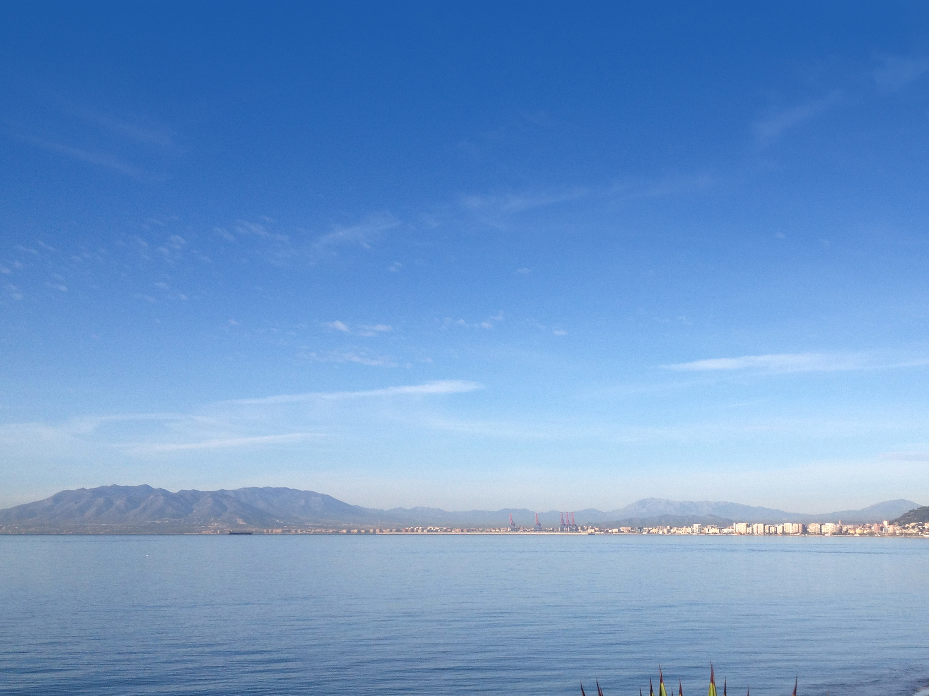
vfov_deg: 30.1
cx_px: 571
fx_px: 1288
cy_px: 462
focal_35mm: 48
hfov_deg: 39.4
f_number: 2.4
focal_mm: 4.28
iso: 50
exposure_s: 1/1905
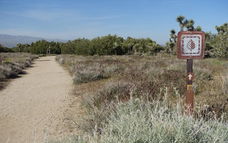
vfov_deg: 32.7
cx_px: 114
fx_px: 242
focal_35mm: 39
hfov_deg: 50.4
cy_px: 76
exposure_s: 1/200
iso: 125
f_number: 4
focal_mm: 13.92
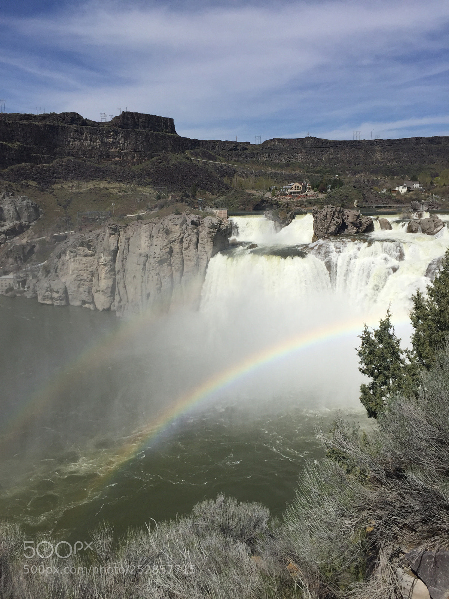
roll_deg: +1.1
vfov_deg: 61.7
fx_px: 502
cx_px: 224
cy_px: 300
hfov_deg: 48.2
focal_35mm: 29
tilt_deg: -10.6
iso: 32
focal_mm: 4.15
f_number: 2.2
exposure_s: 1/6623
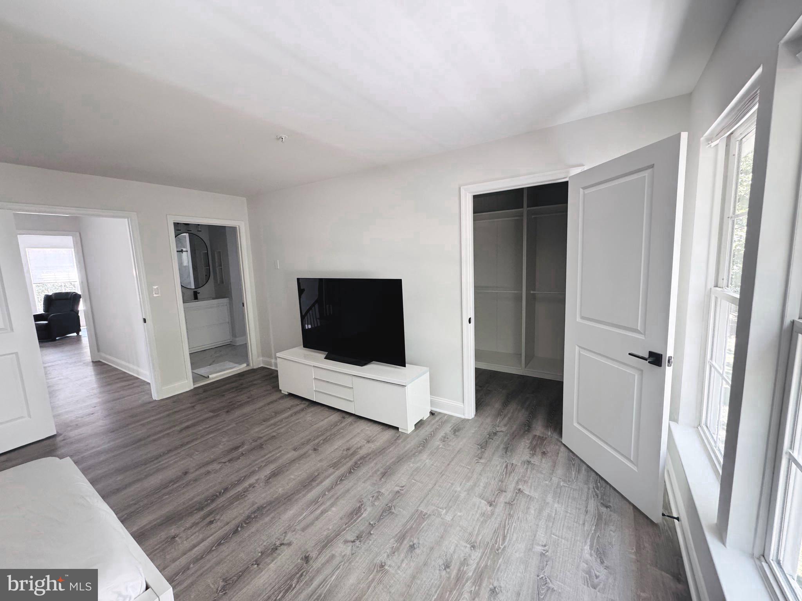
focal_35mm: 14
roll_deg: +2.2
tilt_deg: -7.4
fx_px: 324
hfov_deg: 102.1
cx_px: 401
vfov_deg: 85.7
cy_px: 300
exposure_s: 1/99
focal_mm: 2.22
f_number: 2.2
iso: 250
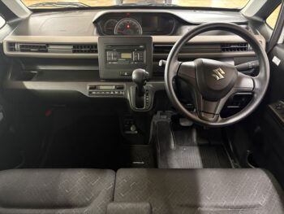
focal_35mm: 26
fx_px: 213
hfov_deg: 67.3
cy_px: 107
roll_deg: +1.6
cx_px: 142
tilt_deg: -36.4
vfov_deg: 53.1
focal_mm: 5.96
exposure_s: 1/25
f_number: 1.6
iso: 640
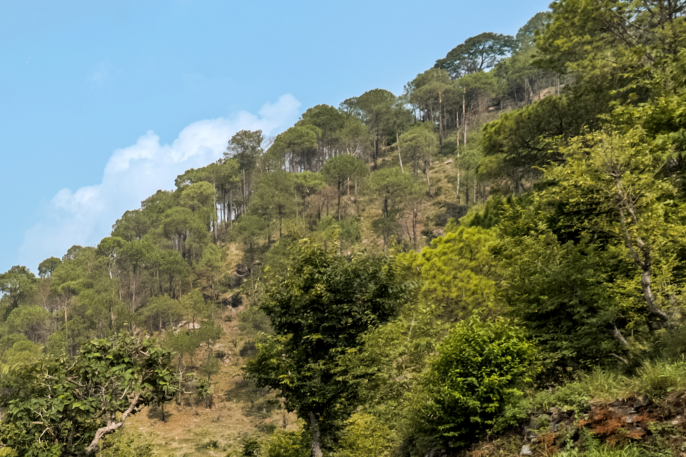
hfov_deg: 22.7
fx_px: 1067
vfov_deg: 22.3
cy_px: 554
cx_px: -509
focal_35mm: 56
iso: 64
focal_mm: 16
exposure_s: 1/20
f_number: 9
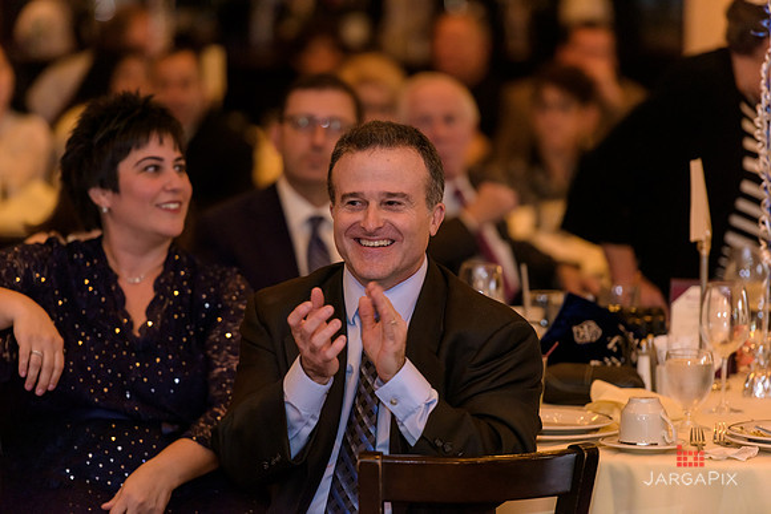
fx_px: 4070
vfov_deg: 7.2
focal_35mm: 190
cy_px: 257
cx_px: 386
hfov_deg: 10.8
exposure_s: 1/125
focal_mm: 190
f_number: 3.2
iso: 1600
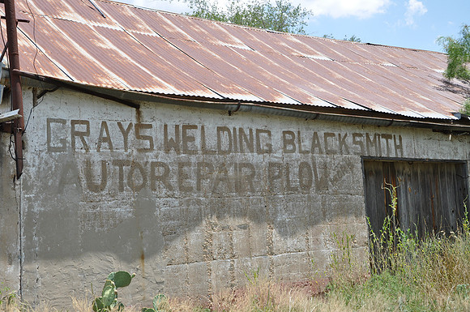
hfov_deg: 38.9
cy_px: 156
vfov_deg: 26.4
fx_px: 665
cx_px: 235
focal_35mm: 51
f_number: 7.1
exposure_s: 1/200
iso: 200
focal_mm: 34
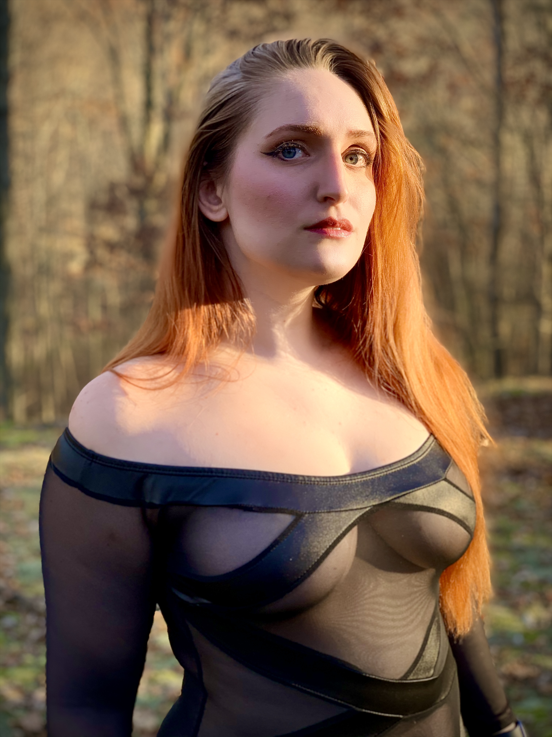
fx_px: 1106
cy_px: 368
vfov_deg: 36.8
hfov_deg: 28.0
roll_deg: -0.7
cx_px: 276
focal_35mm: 52
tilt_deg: -13.0
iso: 25
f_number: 2.4
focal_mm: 6
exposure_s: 1/122
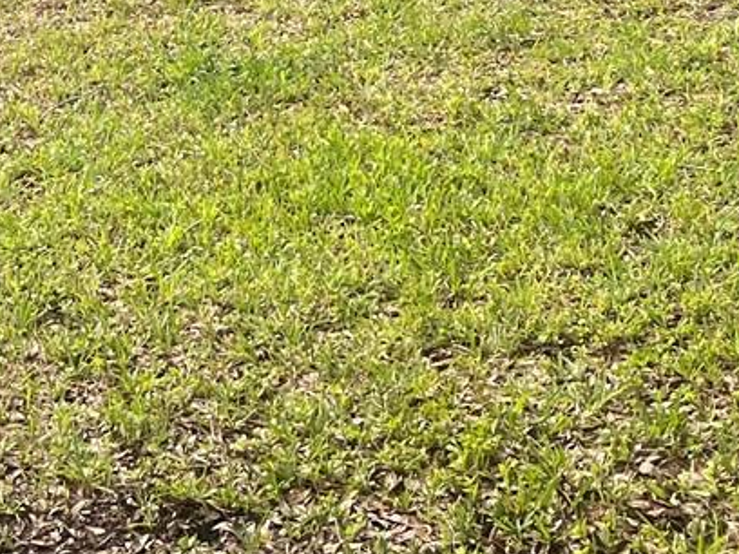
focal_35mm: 102
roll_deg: +2.2
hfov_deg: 19.1
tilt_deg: -7.7
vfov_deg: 13.5
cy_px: -319
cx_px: 187
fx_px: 2178
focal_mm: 5.1
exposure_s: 1/710
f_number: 1.6
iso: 50
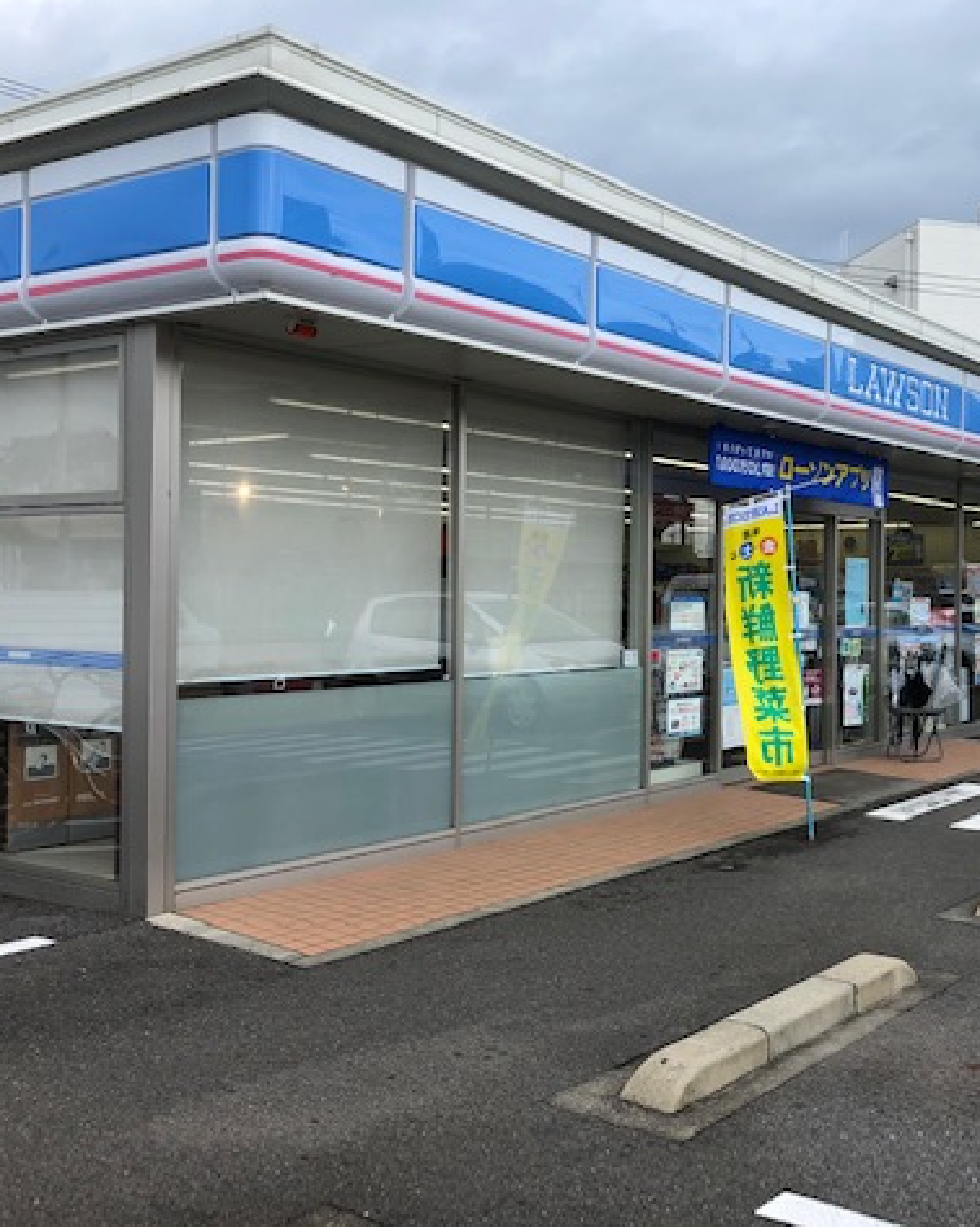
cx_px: 716
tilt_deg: -1.8
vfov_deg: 49.1
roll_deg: +0.9
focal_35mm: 37
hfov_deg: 39.2
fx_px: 1342
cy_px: 607
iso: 20
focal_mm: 3.99
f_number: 1.8
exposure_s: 1/471
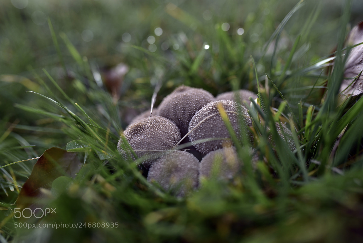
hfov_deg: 54.4
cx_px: 182
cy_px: 122
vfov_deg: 37.9
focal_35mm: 35
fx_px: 353
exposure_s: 1/320
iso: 100
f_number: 2.8
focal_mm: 35
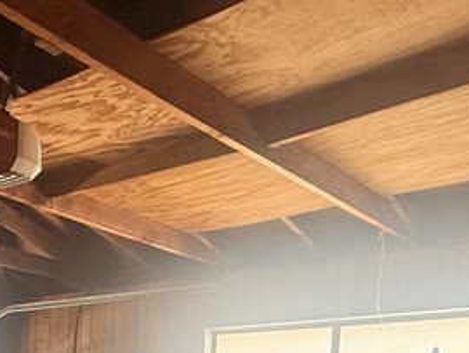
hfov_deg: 34.9
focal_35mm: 53
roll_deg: -2.2
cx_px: 90
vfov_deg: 24.2
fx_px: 719
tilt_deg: -2.2
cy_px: 459
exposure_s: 1/99
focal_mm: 2.22
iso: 320
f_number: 2.2
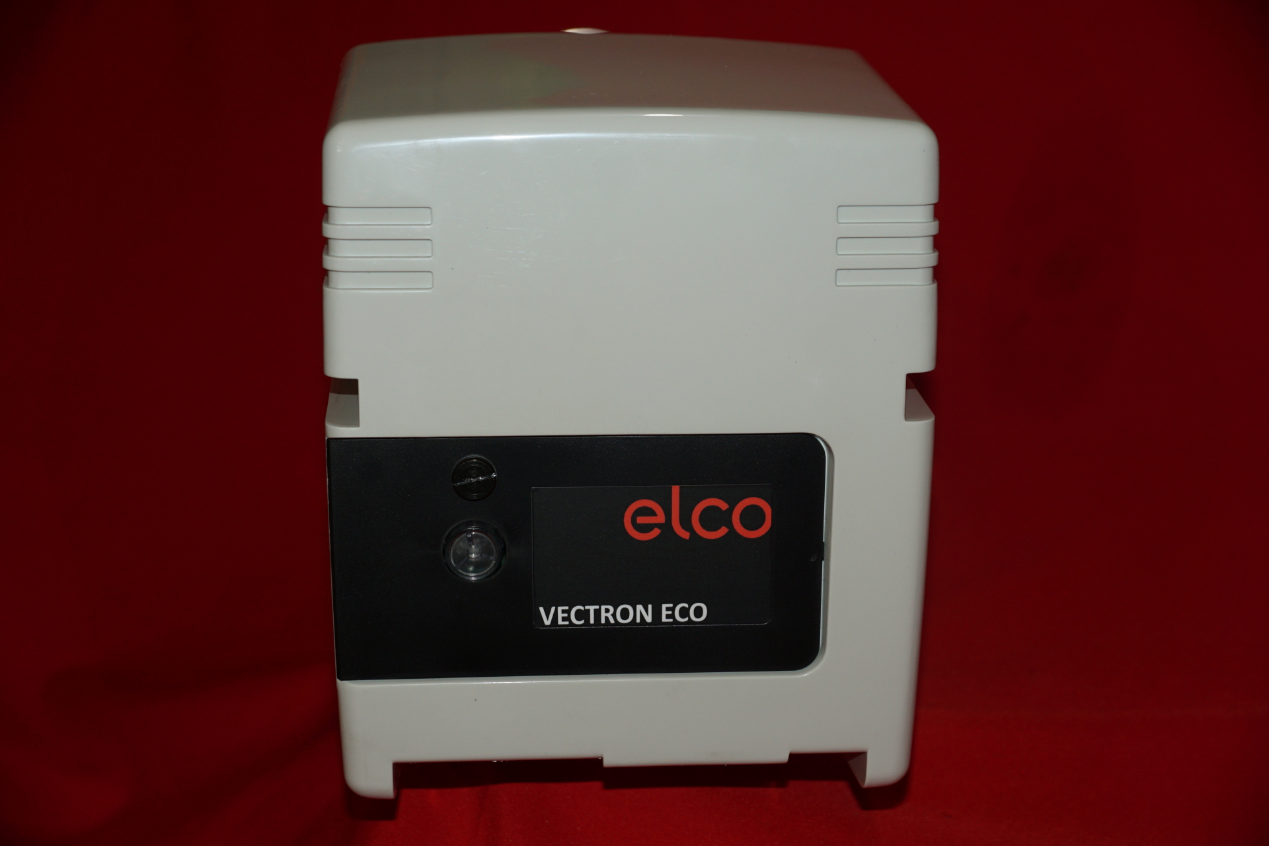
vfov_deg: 25.8
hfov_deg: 37.9
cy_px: 423
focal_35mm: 52
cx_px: 634
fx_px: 1850
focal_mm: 35
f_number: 4.5
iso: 250
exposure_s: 1/60
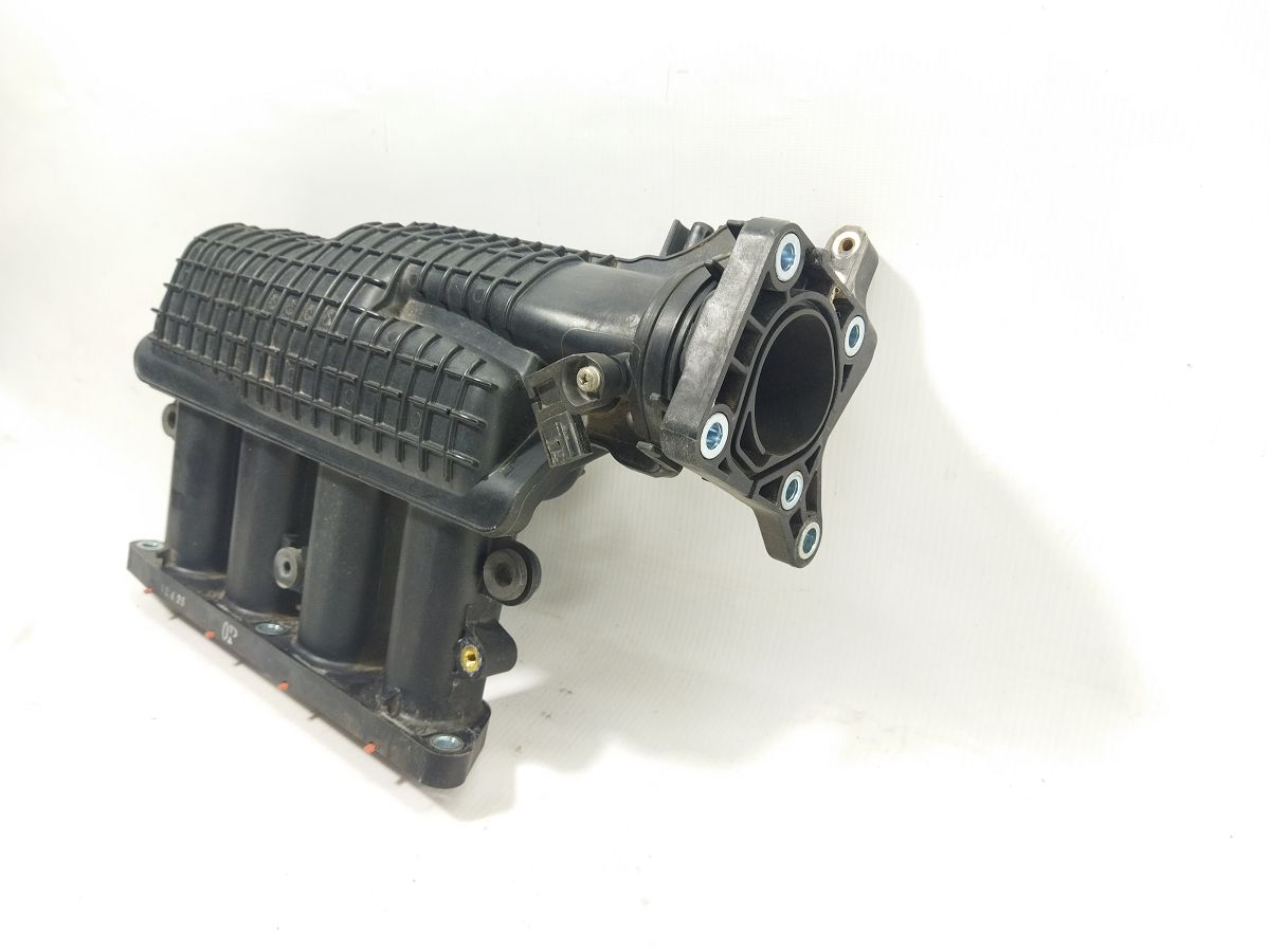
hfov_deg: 65.3
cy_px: 476
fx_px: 991
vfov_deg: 51.4
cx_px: 635
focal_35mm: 27
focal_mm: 4.71
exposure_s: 1/50
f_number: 1.79
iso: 125
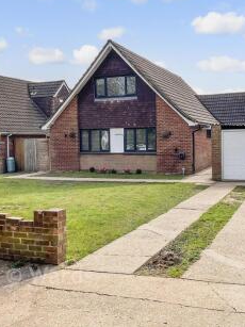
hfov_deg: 35.8
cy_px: 160
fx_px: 378
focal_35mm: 40
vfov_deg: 46.8
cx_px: 152
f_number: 1.8
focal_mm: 3
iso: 16
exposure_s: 1/3200
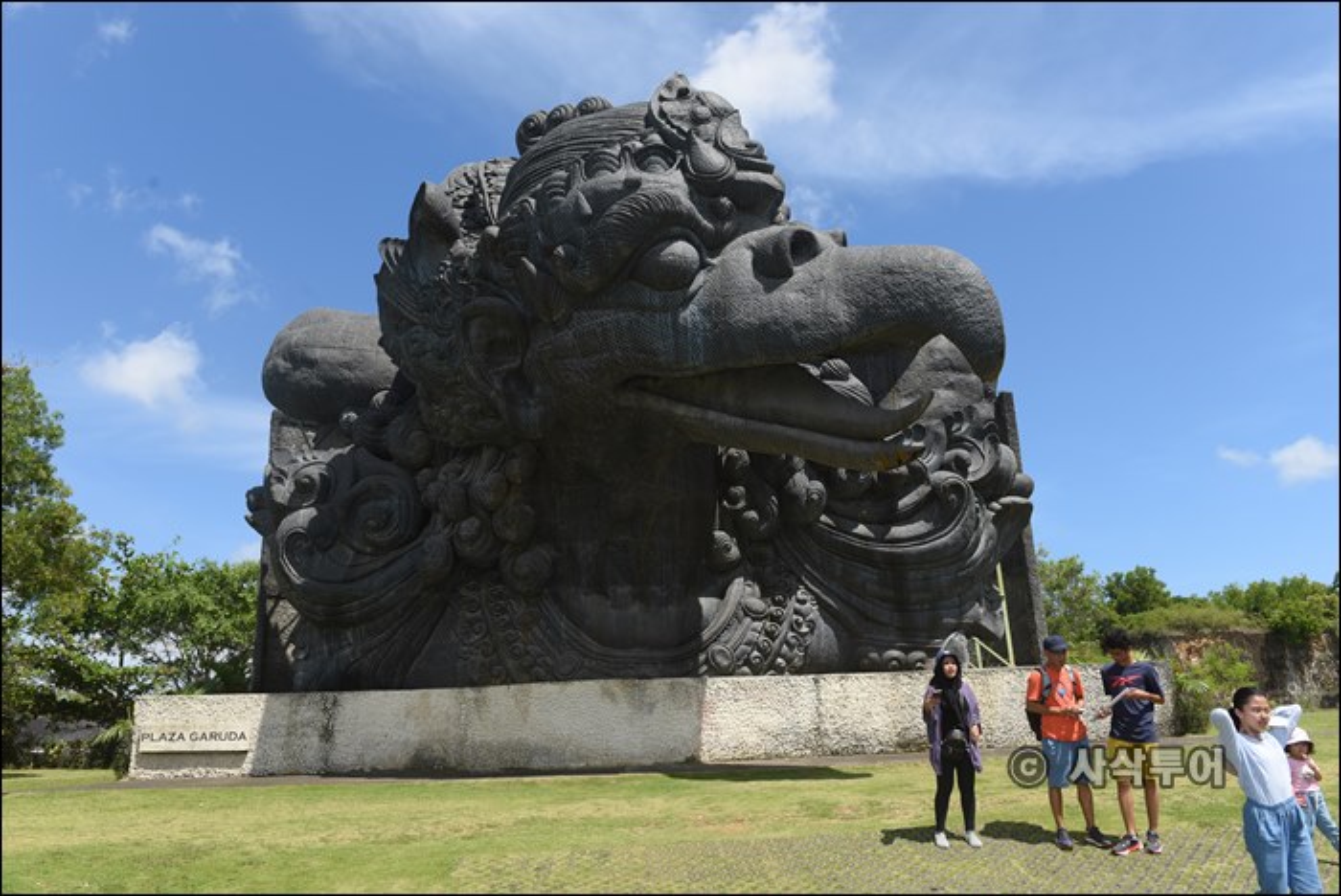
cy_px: 448
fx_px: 895
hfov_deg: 73.7
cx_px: 670
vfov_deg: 53.2
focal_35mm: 24
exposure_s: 1/250
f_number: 8
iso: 100
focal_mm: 24
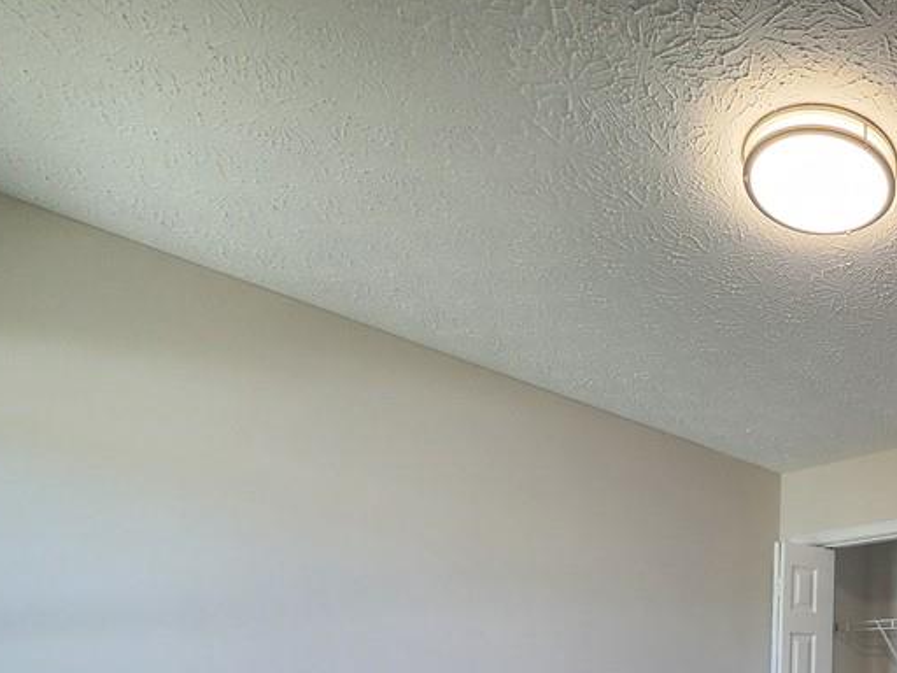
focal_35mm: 26
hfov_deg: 54.4
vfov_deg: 45.5
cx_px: 872
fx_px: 674
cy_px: 659
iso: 100
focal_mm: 2.2
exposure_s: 1/60
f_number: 2.2
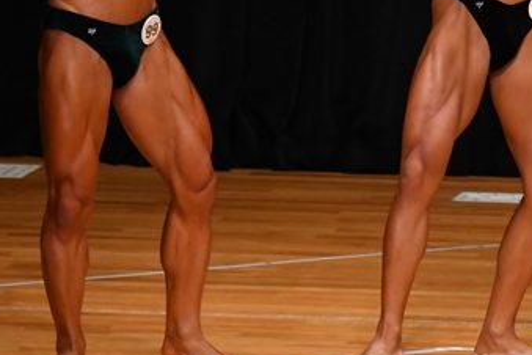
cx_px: 307
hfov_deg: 3.2
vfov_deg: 2.1
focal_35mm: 651
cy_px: 28
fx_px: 9620
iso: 3200
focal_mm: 190
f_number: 5.6
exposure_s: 1/400
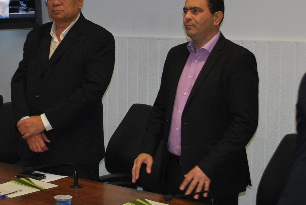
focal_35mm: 82
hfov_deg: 24.6
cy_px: 92
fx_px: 698
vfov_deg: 16.7
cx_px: 91
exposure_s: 1/60
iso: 200
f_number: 4
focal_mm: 22
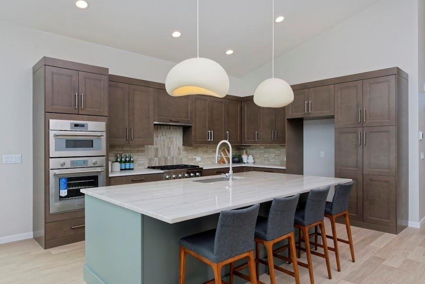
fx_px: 283
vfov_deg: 53.1
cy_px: 146
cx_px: 205
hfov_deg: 73.7
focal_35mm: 24
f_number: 13
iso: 800
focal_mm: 23
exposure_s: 1/100
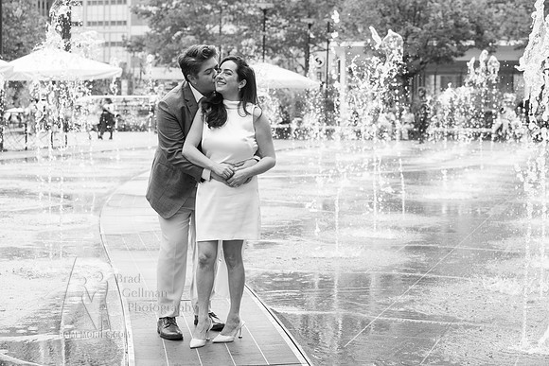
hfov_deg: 28.8
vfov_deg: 19.5
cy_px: 183
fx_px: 1068
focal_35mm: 70
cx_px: 274
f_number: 5
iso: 800
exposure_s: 1/500
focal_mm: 70
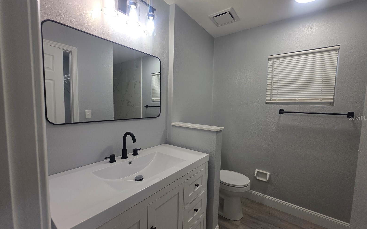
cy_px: 118
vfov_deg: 78.6
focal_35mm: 14
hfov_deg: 105.3
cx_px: 184
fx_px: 140
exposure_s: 1/120
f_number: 1.9
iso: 64
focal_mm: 2.2
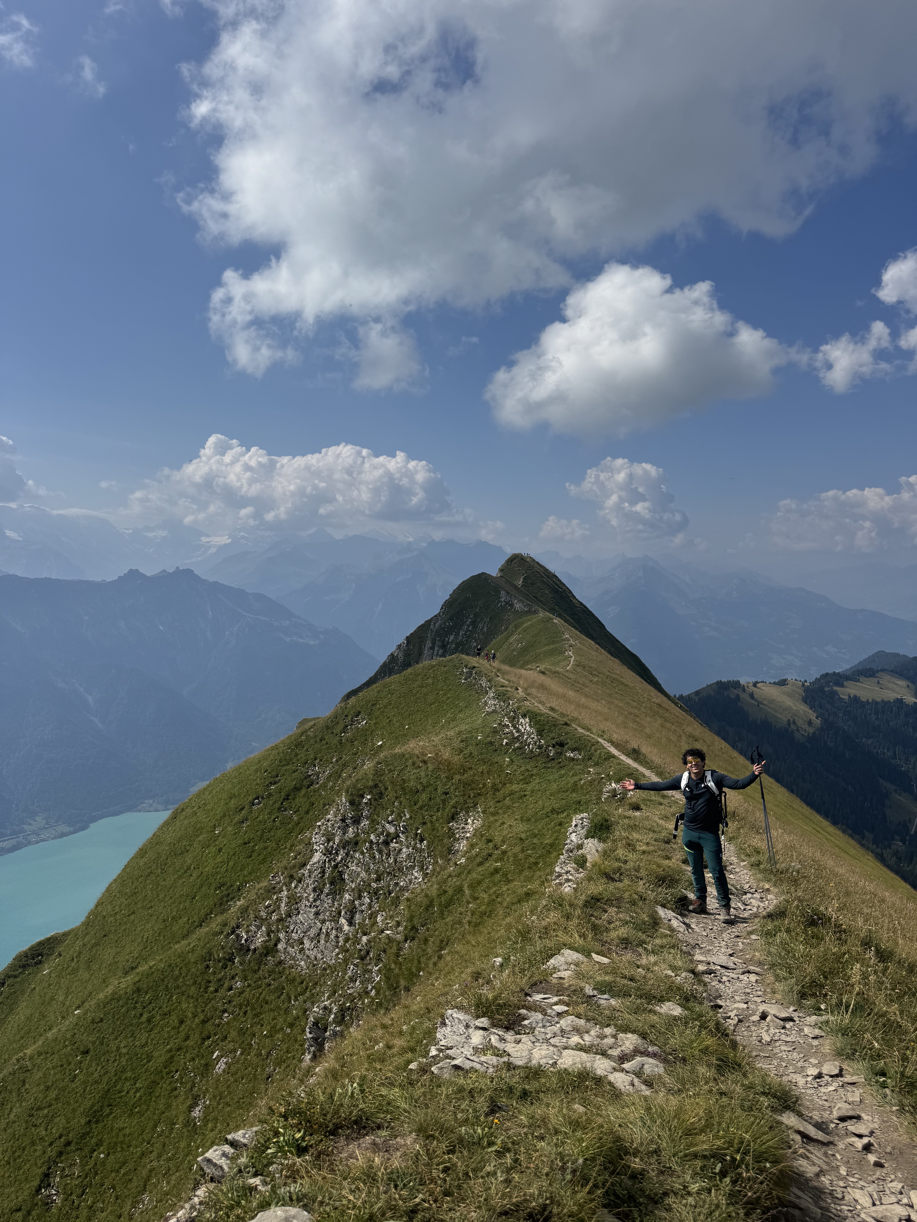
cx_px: 458
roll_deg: -0.7
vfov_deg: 71.6
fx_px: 848
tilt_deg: -2.6
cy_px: 611
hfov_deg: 56.8
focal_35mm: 24
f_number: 1.78
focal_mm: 6.76
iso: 80
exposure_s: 1/10417
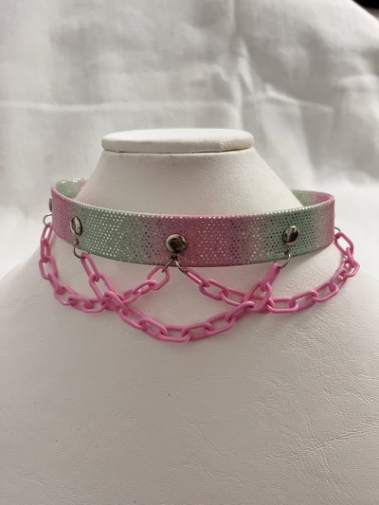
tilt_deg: -29.7
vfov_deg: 67.3
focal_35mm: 26
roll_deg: -3.4
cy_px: 252
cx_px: 190
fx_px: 379
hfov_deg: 53.1
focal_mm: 5.1
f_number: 1.6
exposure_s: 1/40
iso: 500
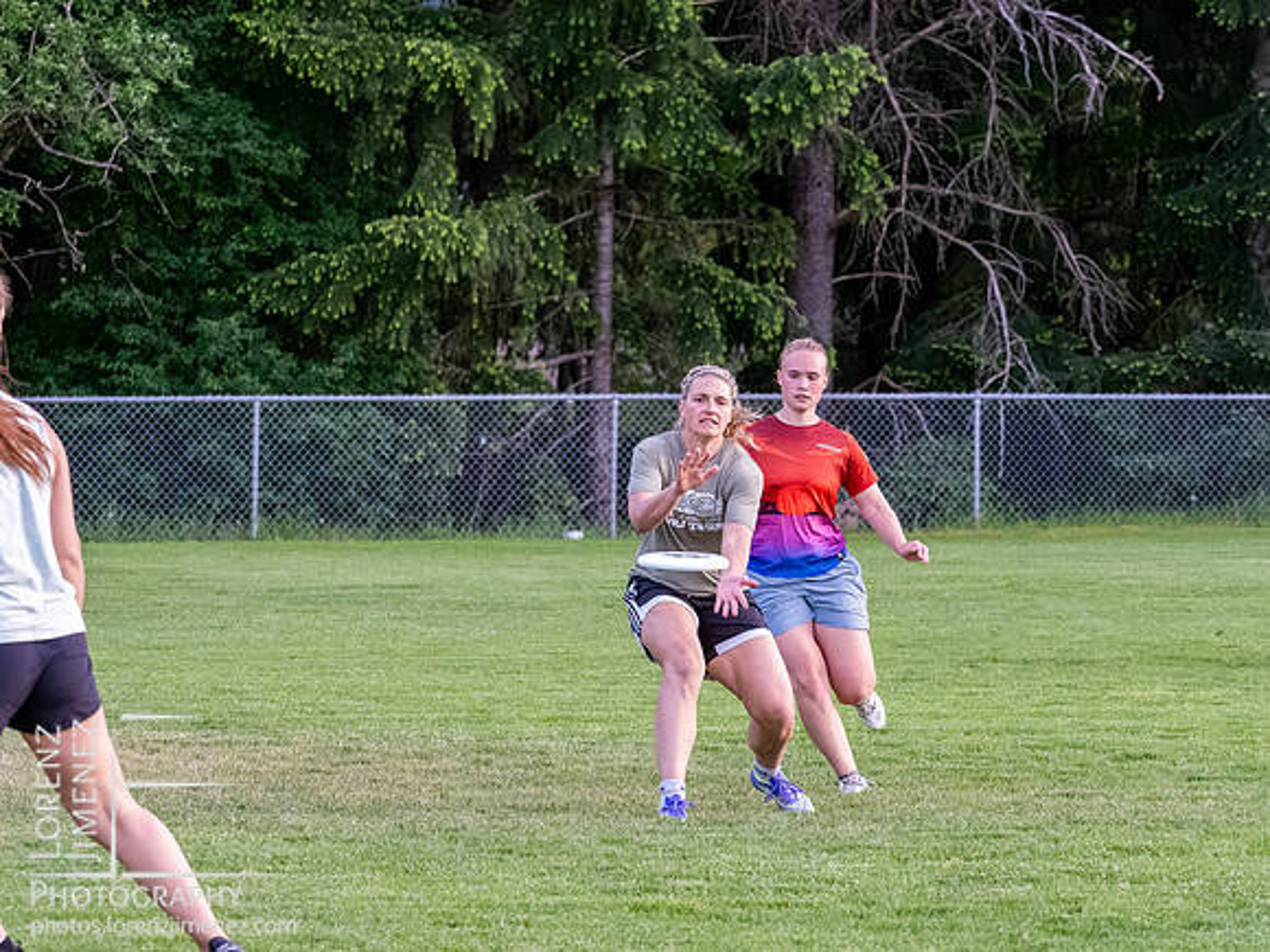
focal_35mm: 242
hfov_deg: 8.2
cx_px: 635
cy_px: 476
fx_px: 8875
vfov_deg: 6.1
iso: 4000
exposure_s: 1/1000
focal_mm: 115
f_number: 5.6
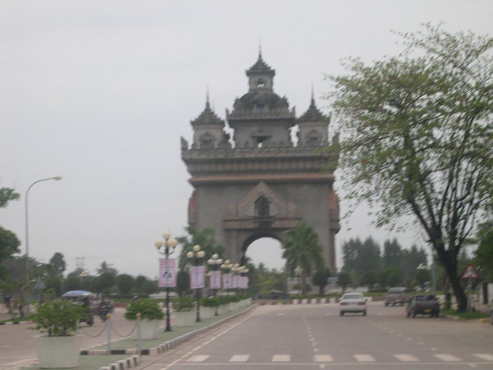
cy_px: 185
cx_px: 246
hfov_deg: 21.3
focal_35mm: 92
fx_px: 1310
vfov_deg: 16.1
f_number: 12
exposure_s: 1/99.3
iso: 100
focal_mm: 19.5
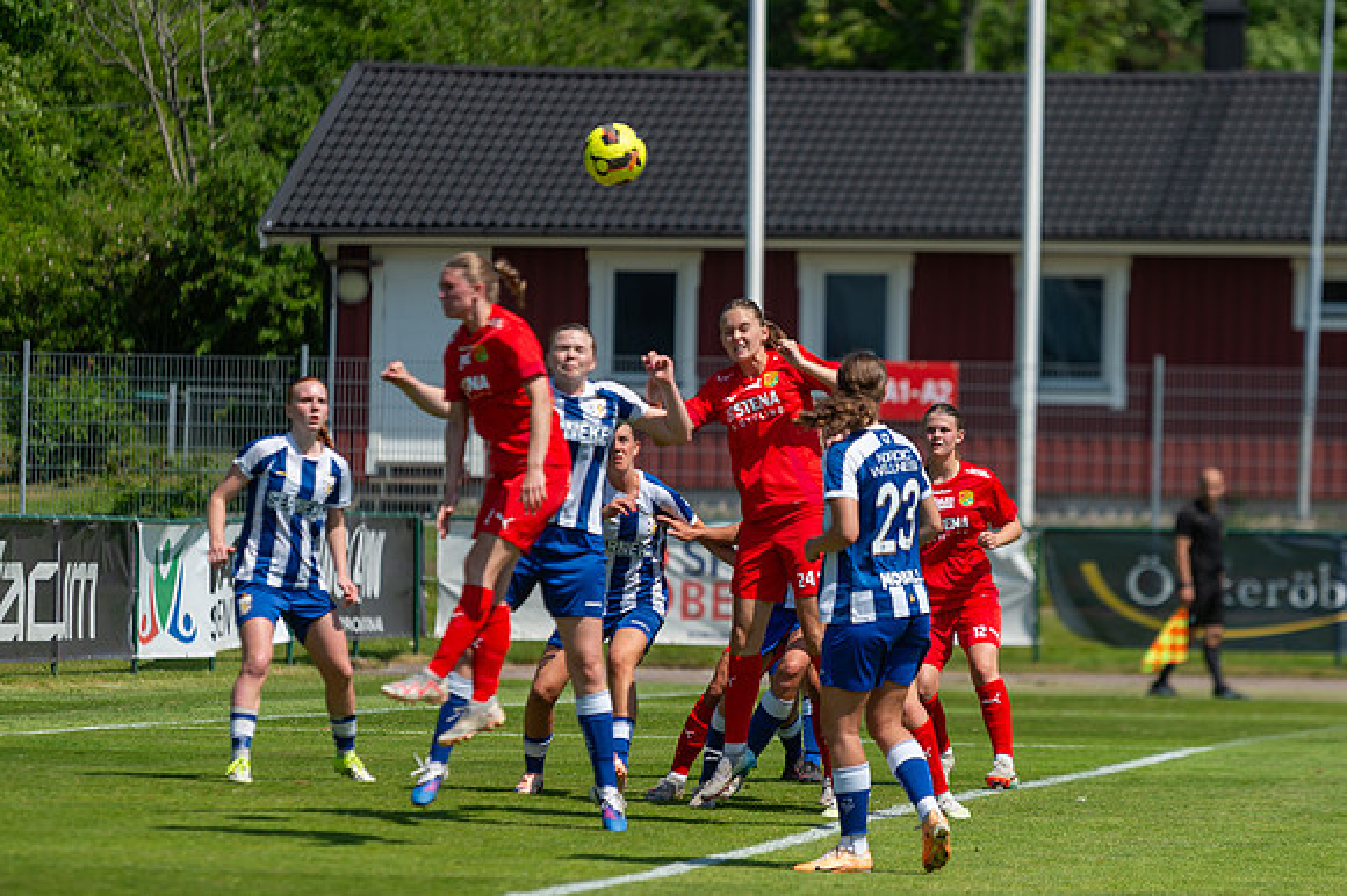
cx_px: 746
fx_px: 9274
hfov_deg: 8.3
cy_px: 496
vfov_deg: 5.5
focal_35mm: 248
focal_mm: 200
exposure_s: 1/2500
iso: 140
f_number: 3.2
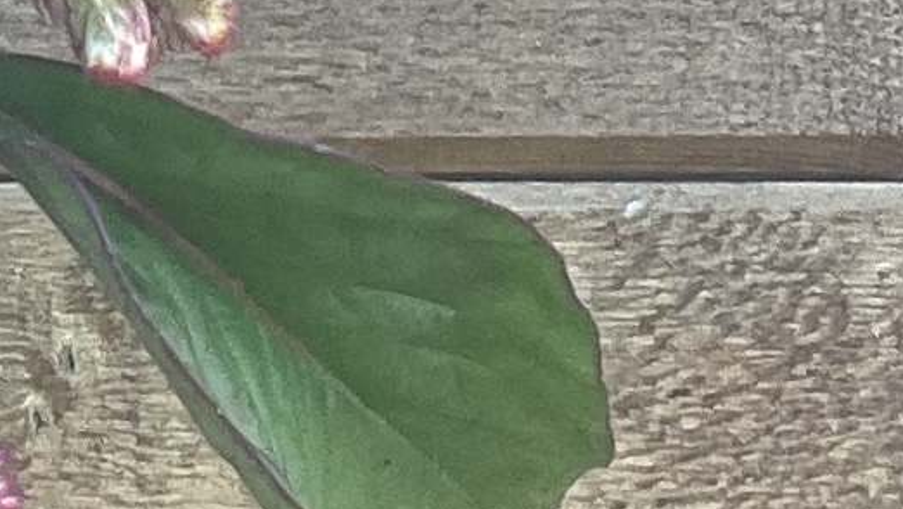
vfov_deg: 6.4
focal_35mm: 174
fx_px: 4168
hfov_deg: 12.1
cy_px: -983
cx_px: -138
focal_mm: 2.71
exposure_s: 1/121
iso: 50
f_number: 2.2
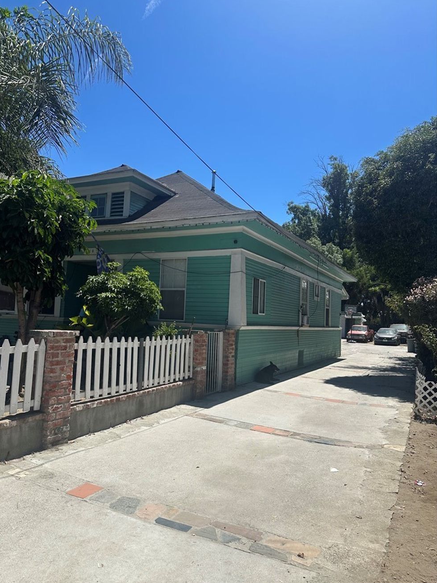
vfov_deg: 69.4
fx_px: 421
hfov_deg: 54.9
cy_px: 295
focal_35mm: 25
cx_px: 211
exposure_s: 1/6623
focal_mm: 6.86
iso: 80
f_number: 1.78
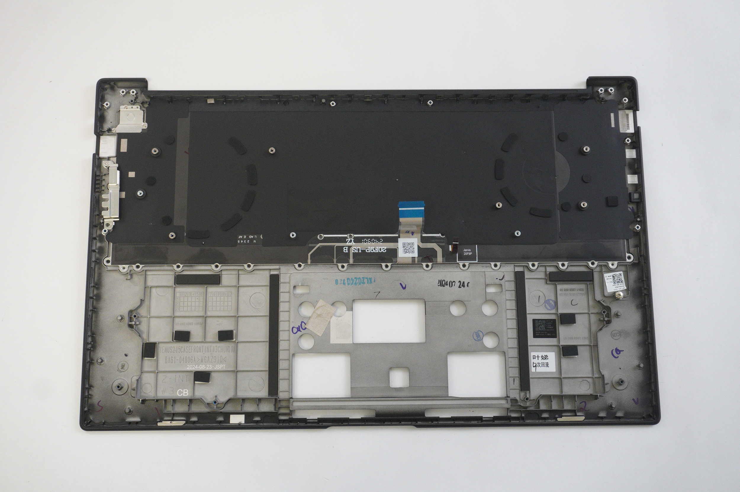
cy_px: 246
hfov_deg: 53.2
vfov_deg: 36.8
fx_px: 739
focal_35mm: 36
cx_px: 370
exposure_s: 1/100
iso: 2000
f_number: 5.6
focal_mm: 24
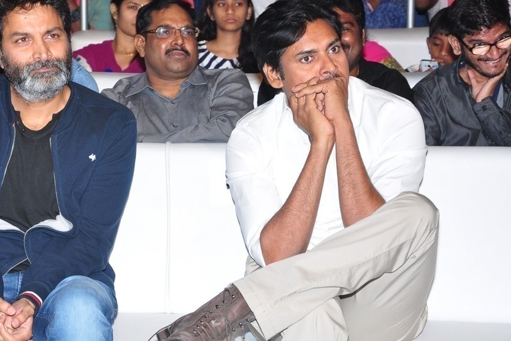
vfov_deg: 10.5
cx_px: 179
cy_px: 178
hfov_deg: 15.6
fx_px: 1859
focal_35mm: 131
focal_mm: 66
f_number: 6.3
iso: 500
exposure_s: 1/125
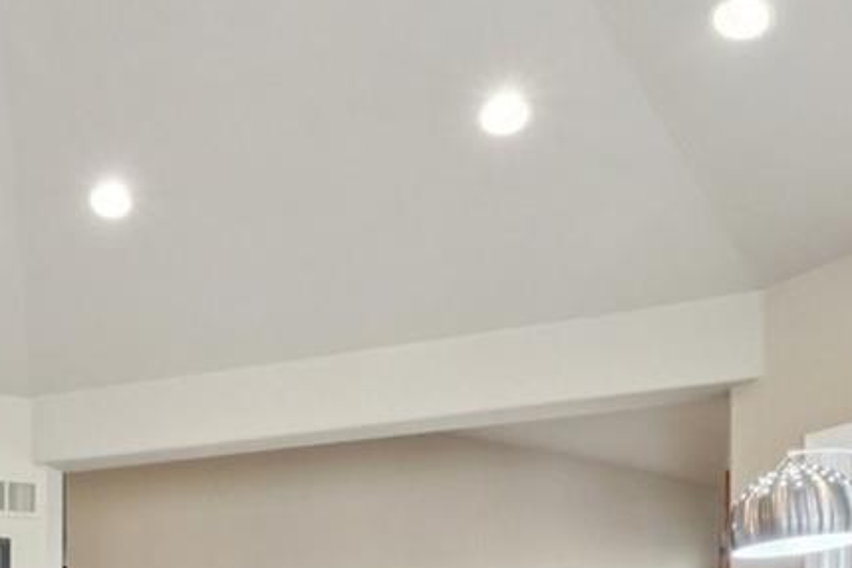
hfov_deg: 32.5
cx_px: -20
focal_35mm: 56
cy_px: 767
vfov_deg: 21.5
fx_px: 1325
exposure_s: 1/15
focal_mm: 10
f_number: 8
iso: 800
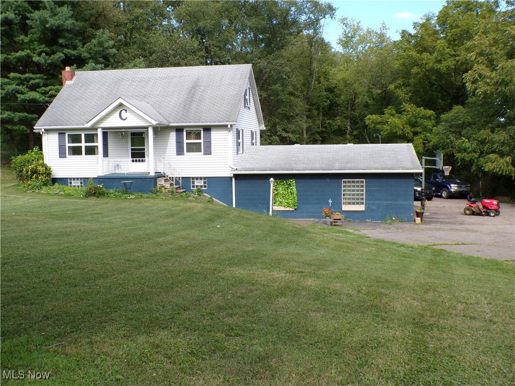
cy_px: 193
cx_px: 258
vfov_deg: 38.7
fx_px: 550
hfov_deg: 50.1
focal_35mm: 37
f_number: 4.9
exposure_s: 1/200
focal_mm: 6.6
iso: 100
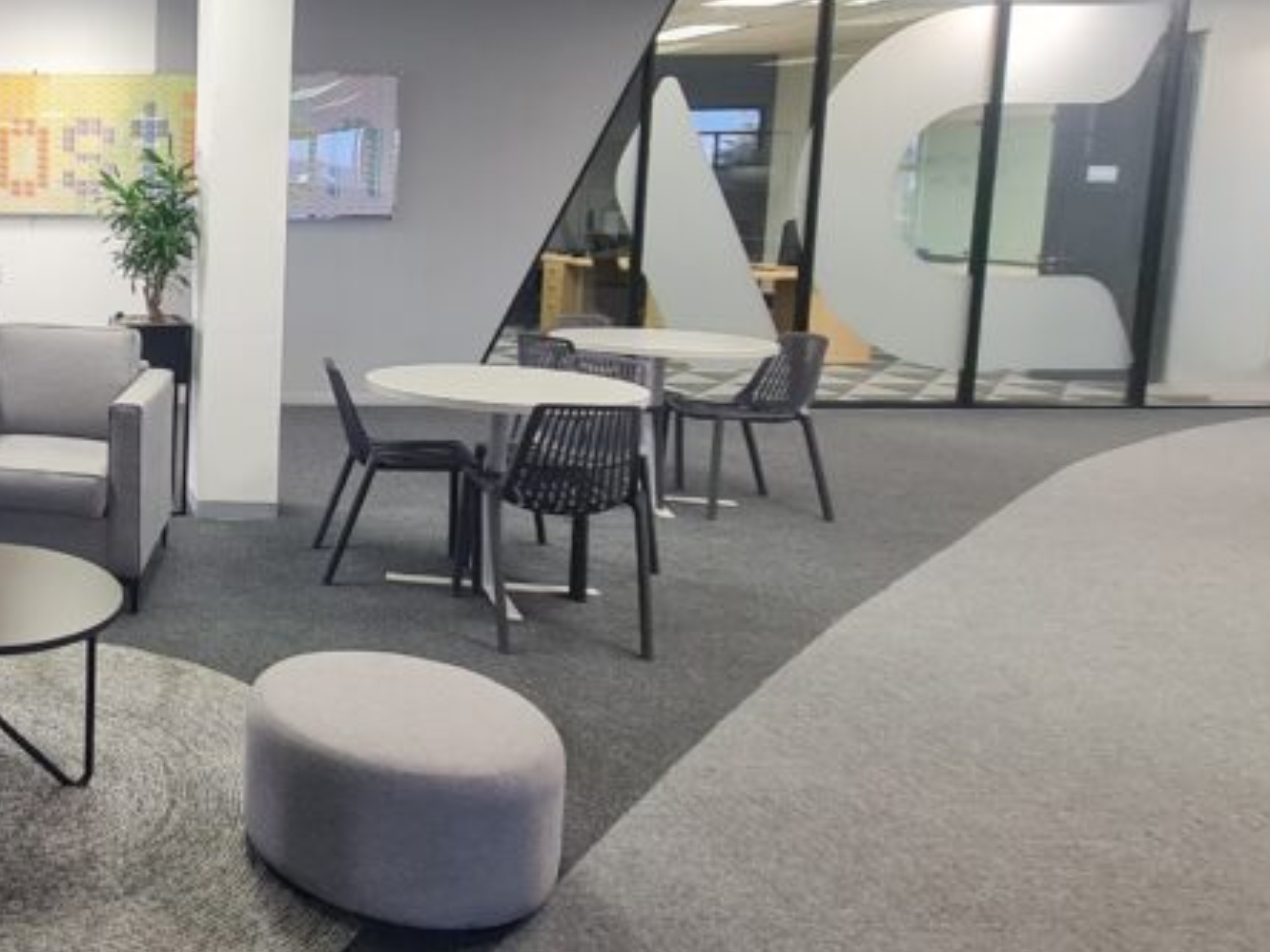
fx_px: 1101
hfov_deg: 46.7
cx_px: -77
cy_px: 312
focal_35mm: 30
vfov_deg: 46.0
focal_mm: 2.2
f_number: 2.2
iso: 320
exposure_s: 1/50
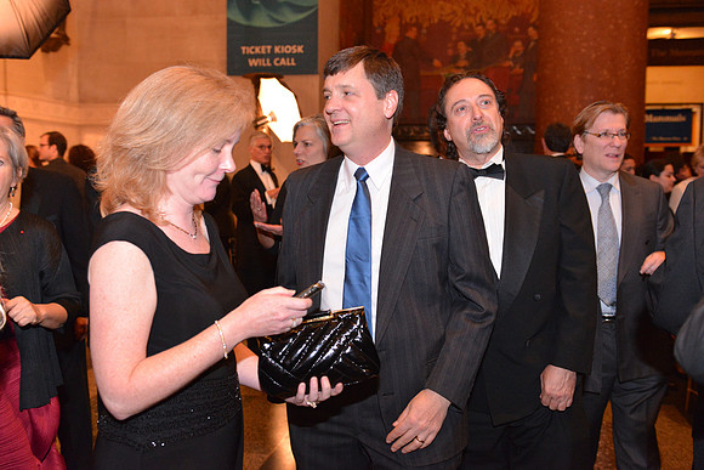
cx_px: 352
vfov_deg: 36.9
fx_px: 704
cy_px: 235
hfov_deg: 53.1
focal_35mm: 36
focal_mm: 36
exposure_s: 1/60
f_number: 4
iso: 4500
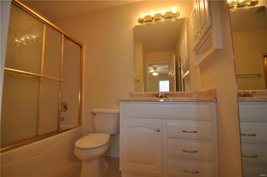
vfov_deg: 77.1
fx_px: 111
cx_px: 134
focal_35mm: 15
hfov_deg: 100.5
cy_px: 88
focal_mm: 10
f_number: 4
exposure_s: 1/60
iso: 250
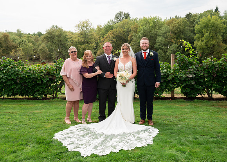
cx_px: 109
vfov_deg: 34.1
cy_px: 79
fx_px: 264
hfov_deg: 46.5
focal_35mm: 41
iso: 250
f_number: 5.6
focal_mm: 35
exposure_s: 1/400
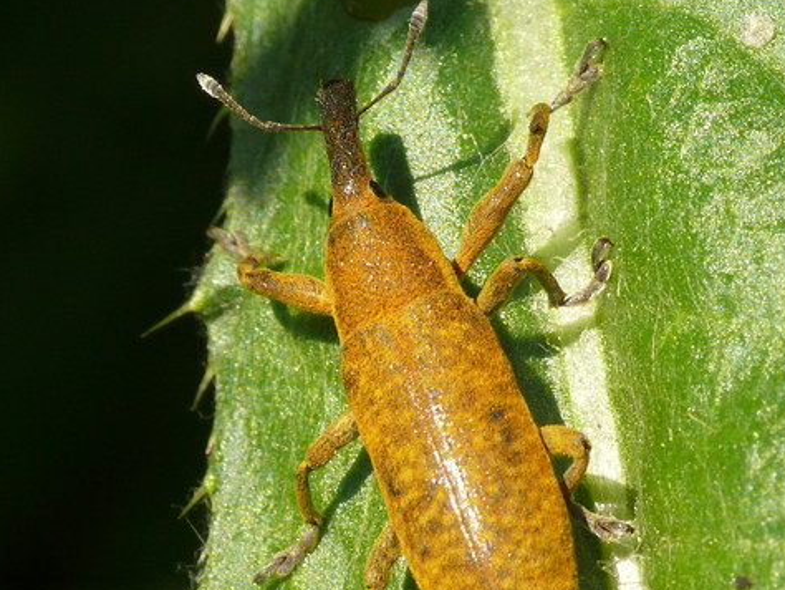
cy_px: 307
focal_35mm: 374
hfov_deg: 5.3
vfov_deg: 4.0
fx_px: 8486
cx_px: 319
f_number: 9
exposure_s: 1/200
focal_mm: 44
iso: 200
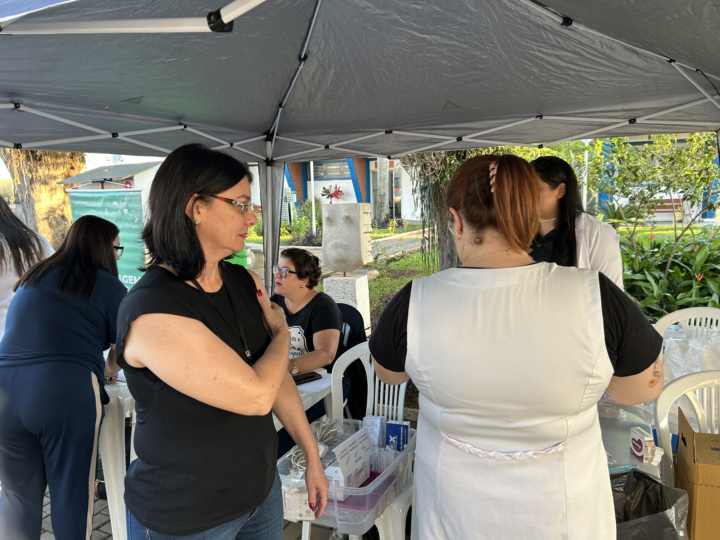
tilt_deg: -8.1
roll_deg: +2.3
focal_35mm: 26
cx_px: 360
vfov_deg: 53.1
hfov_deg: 67.3
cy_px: 270
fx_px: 541
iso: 80
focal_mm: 5.7
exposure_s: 1/121
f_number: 1.5
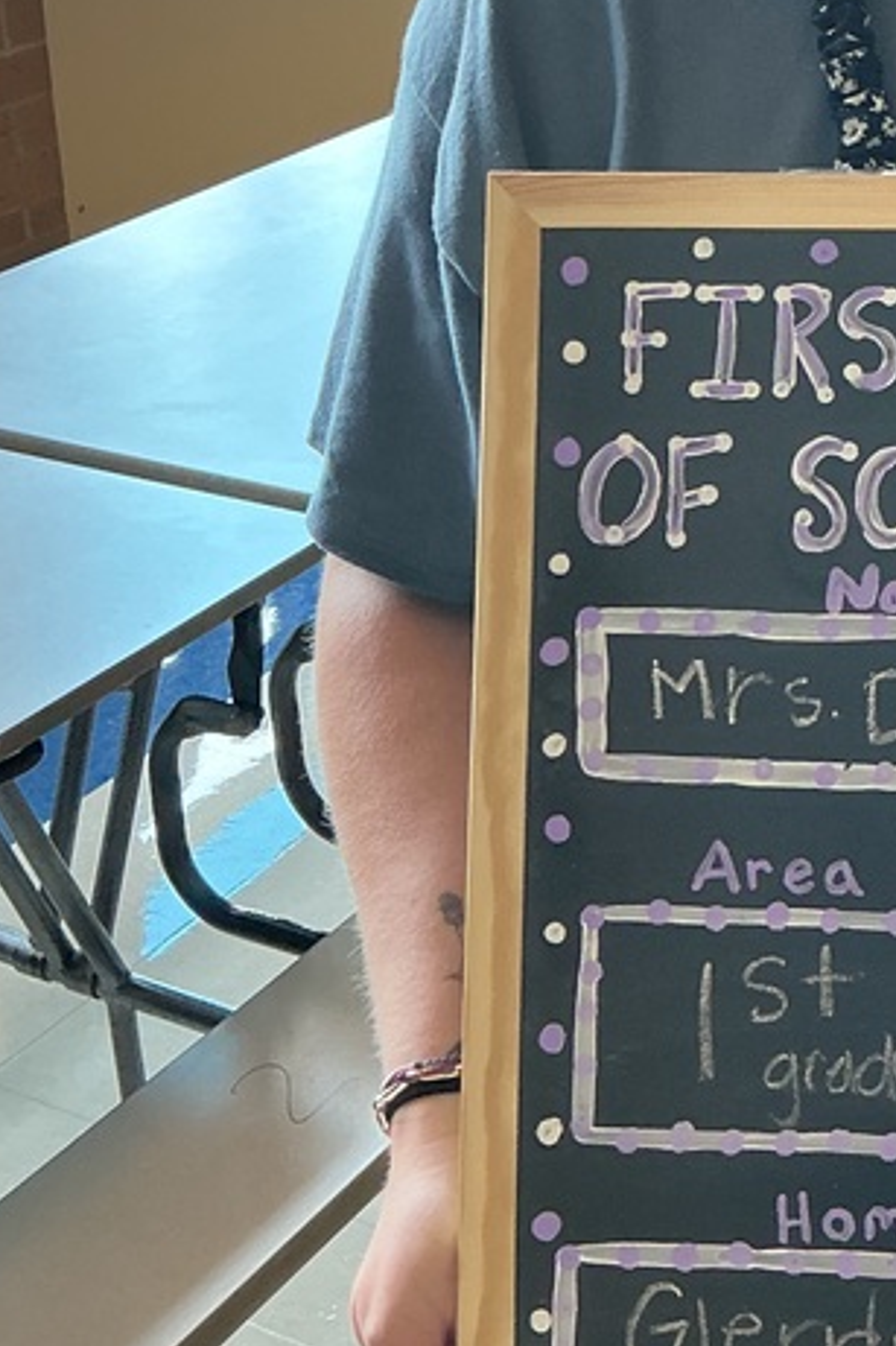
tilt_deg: -15.7
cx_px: 908
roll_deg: +0.5
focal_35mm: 67
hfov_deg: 19.7
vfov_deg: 28.8
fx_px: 2503
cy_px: 120
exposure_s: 1/60
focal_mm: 3
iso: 80
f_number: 1.8
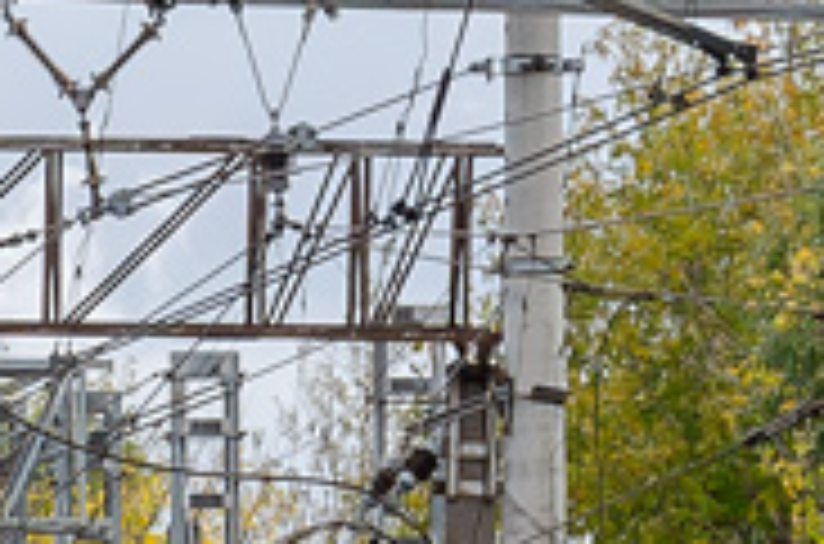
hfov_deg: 3.3
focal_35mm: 614
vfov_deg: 2.2
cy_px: 1057
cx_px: -982
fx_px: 14017
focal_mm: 62
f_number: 5.3
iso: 200
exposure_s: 1/400
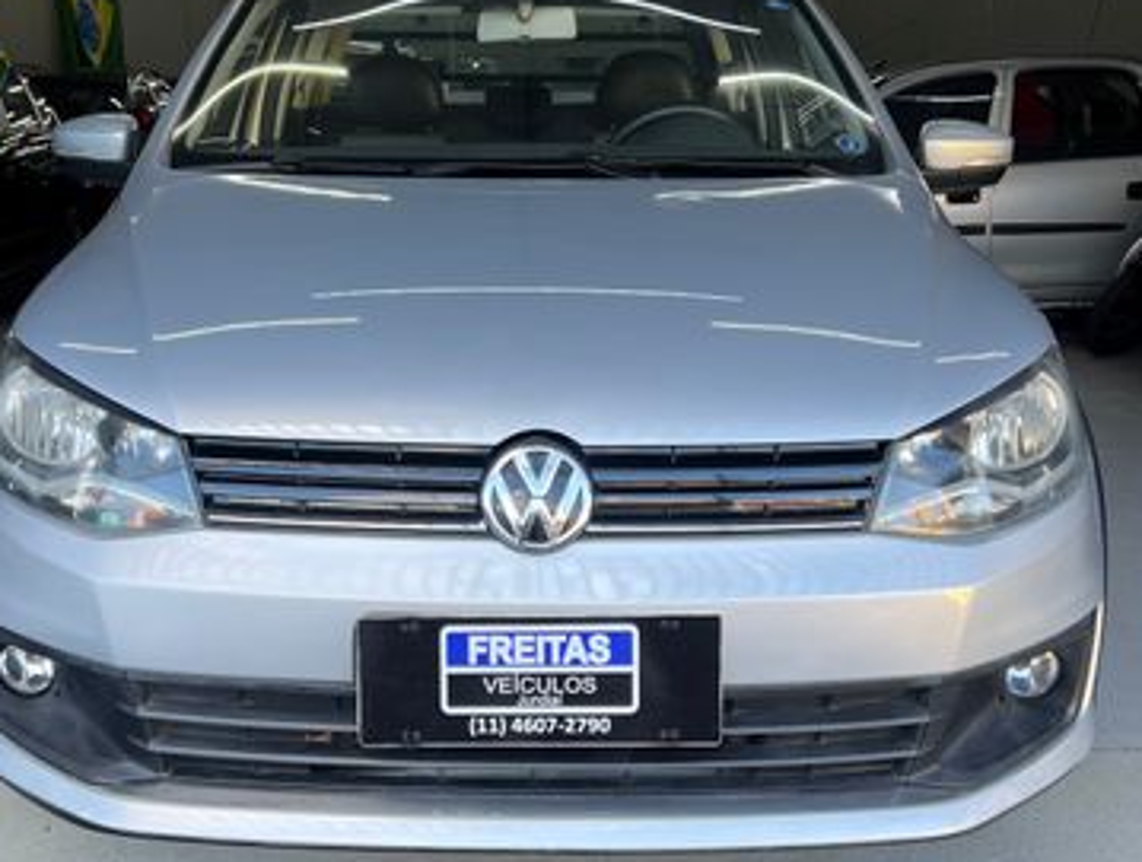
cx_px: 519
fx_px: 1124
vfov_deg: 41.9
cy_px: 471
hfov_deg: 53.8
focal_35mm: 34
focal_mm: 5.7
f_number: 1.5
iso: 32
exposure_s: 1/134
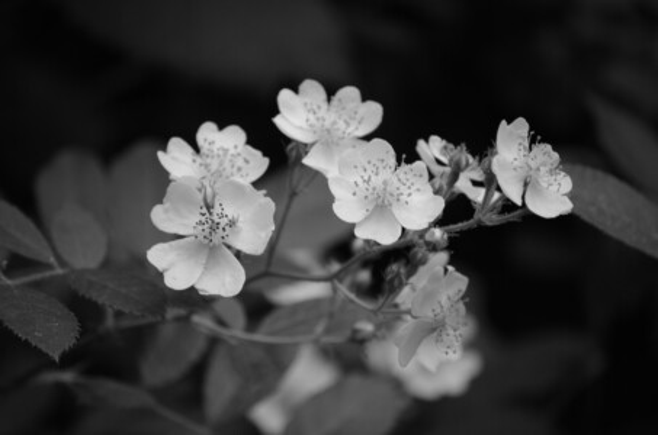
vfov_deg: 5.1
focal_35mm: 270
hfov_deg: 7.6
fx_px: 4925
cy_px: 218
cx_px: 329
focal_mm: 180
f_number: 5.6
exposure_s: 1/500
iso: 800
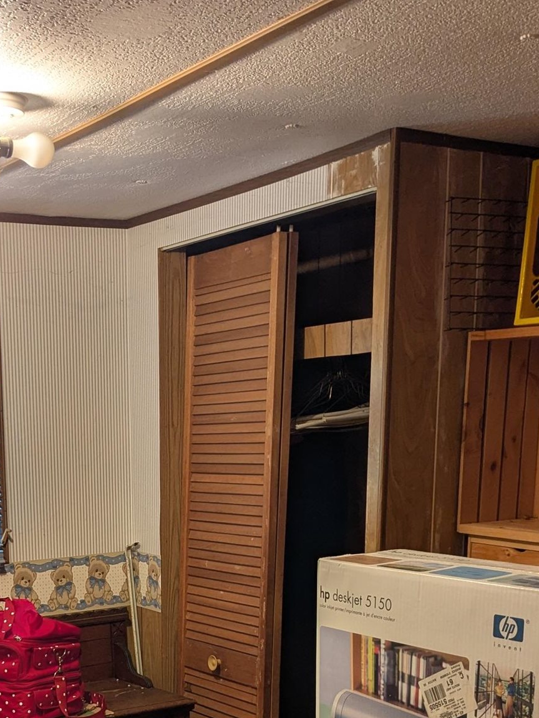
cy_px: 668
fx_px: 1121
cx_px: 93
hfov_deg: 26.4
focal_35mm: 54
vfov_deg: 33.4
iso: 109
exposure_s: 1/24
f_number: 1.73
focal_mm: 4.38
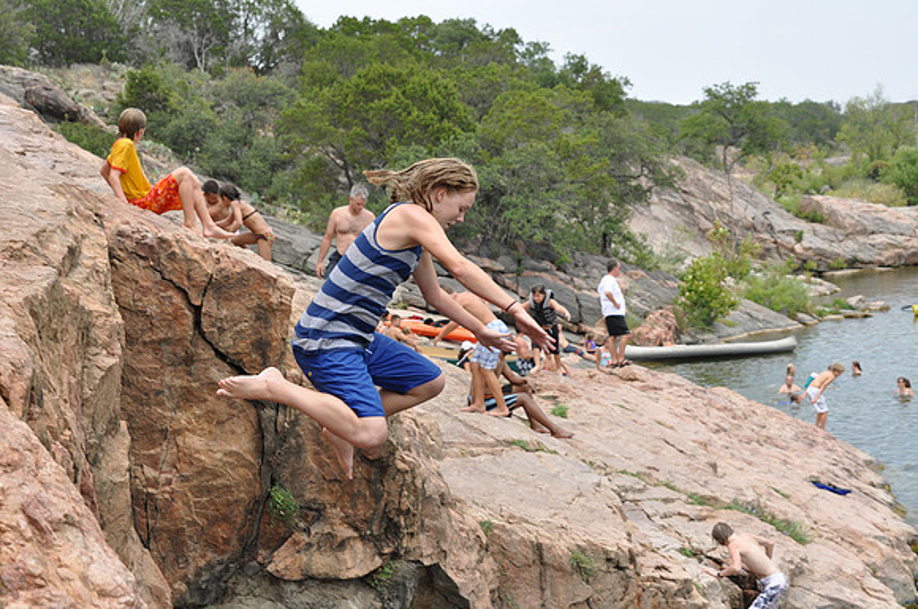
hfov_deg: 33.4
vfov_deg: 22.6
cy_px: 304
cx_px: 459
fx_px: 1528
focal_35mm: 60
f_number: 5.6
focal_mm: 40
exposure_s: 1/1600
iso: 400
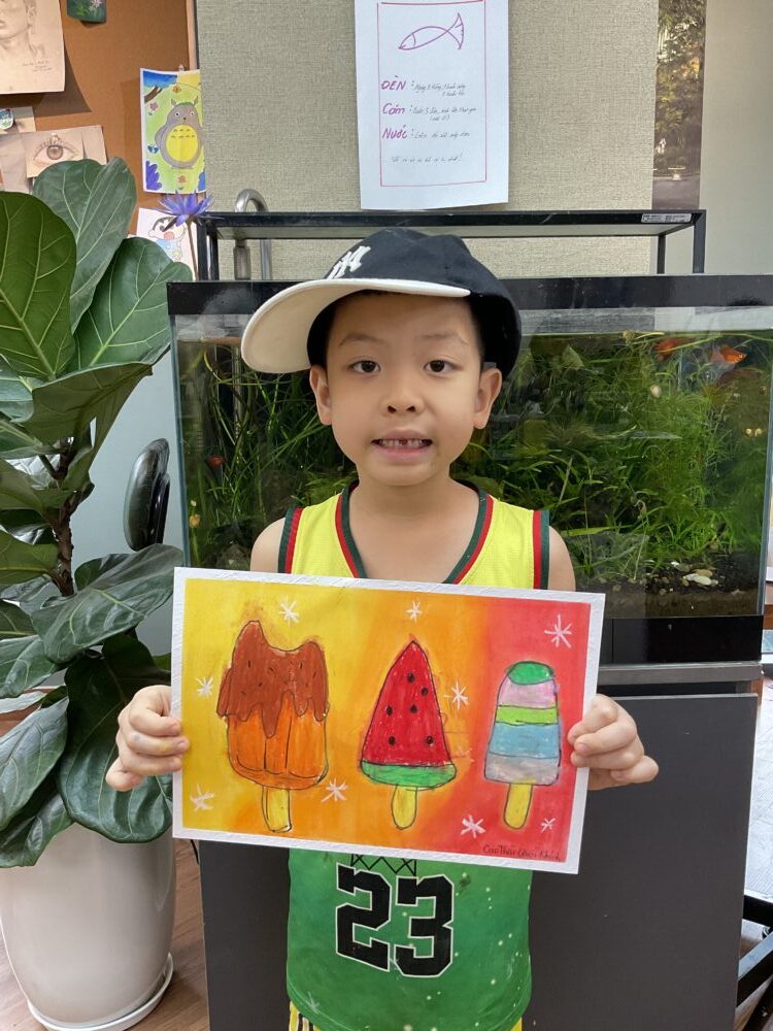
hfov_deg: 48.2
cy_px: 516
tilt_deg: -10.5
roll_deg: +0.8
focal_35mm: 29
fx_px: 863
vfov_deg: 61.7
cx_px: 386
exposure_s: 1/78
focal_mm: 3
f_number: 1.8
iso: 64
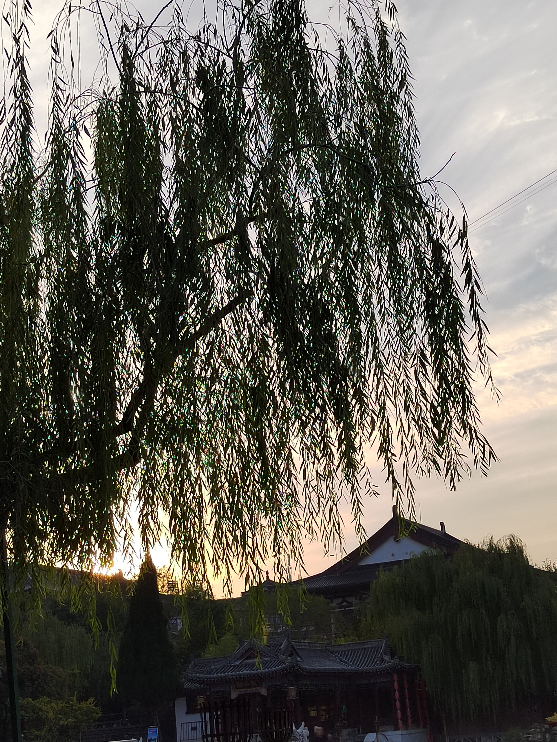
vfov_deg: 34.9
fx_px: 1180
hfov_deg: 26.6
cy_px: 371
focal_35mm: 55
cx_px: 278
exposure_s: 1/1364
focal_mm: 5.52
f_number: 1.9
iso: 344
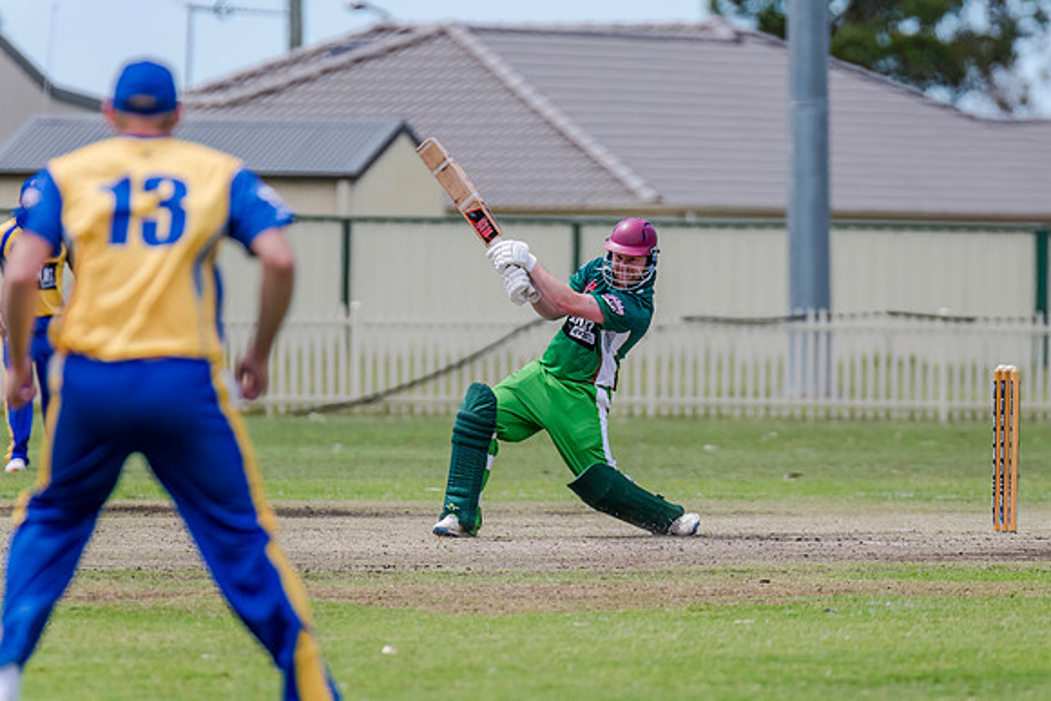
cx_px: 548
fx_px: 14379
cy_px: 336
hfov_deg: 4.2
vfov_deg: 2.8
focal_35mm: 492
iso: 800
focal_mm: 460
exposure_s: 1/2500
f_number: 6.3
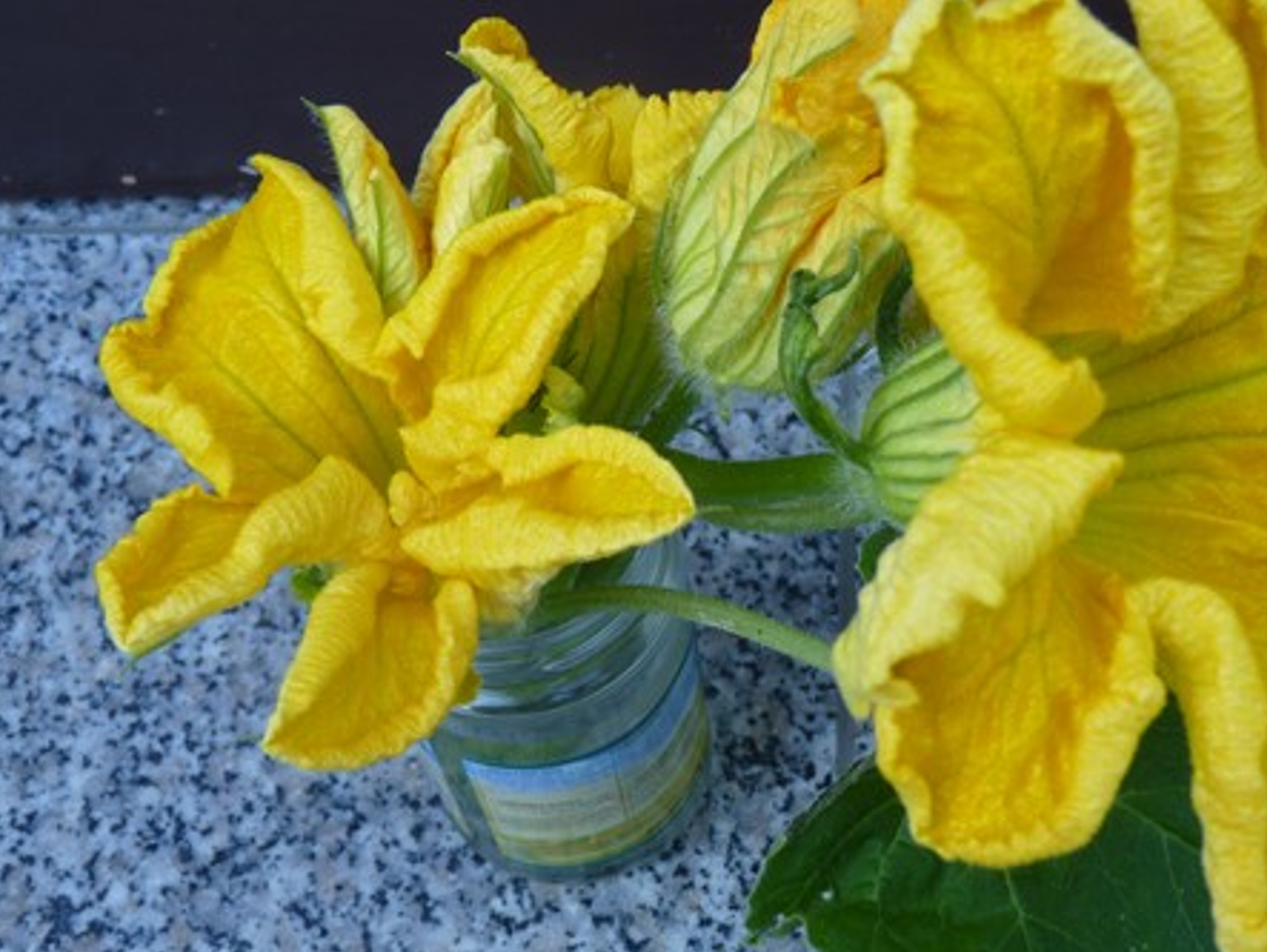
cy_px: 503
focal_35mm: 46
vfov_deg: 31.6
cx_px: 792
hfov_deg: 40.9
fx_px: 1685
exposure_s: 1/40
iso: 80
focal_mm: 6
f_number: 3
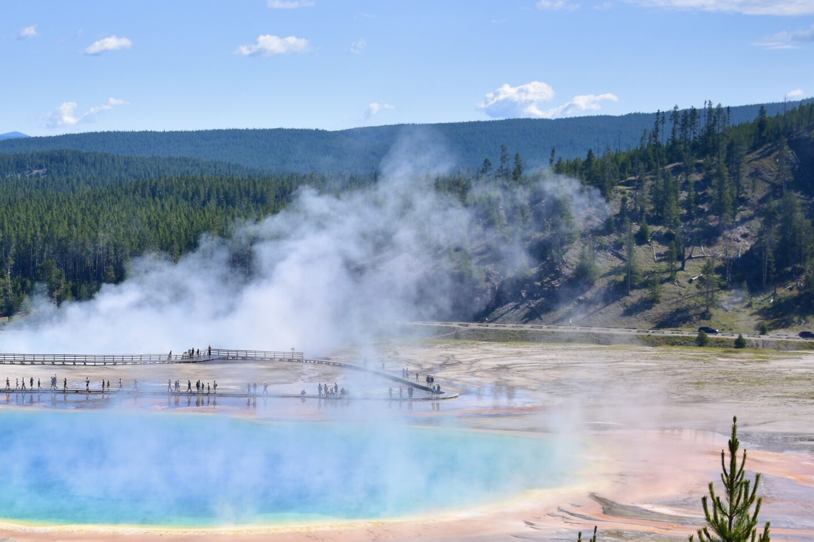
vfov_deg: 14.7
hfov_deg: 21.8
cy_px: 456
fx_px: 2080
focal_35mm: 92
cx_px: 139
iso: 100
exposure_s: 1/640
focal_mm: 34
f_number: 4.5
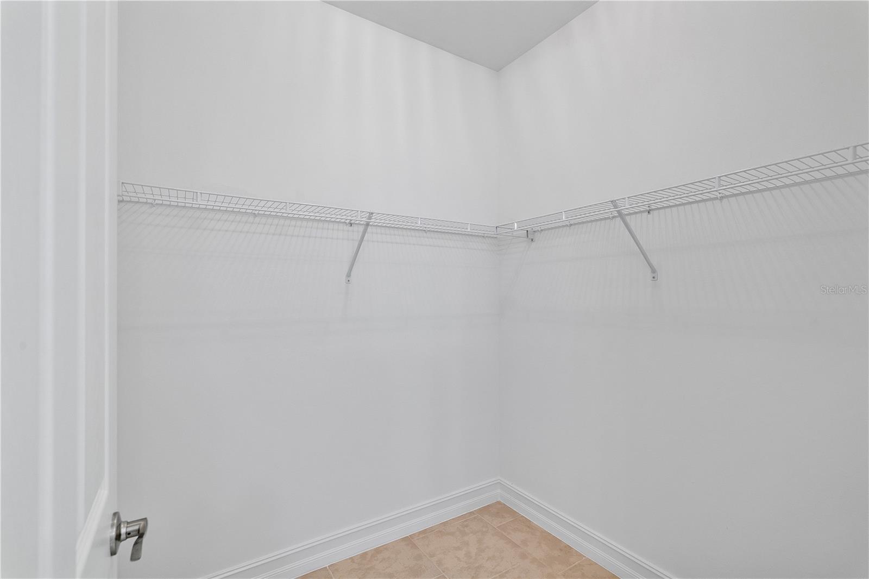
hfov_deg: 96.7
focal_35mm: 16
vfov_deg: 73.7
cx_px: 434
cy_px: 290
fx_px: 386
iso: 500
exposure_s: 1/15
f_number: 8
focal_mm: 16
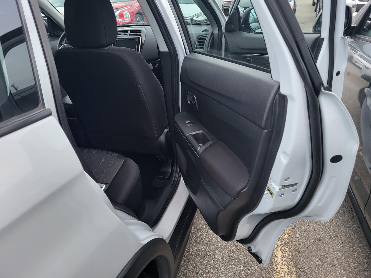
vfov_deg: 53.1
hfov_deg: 67.3
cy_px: 139
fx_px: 279
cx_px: 186
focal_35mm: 26
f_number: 1.8
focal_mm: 5.4
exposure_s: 1/60
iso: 200
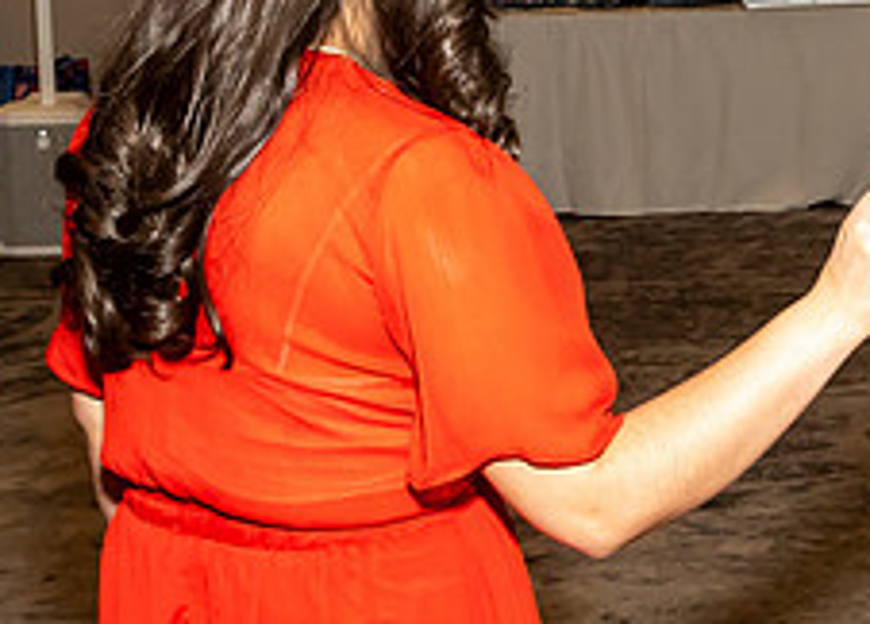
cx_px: 1209
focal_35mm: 121
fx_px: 2993
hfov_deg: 15.5
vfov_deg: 11.9
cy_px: 142
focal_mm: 23
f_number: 7.1
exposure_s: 1/250
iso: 800
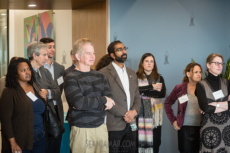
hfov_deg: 20.2
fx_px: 645
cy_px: 76
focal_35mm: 101
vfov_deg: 13.6
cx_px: 115
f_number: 4
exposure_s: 1/320
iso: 2000
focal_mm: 100
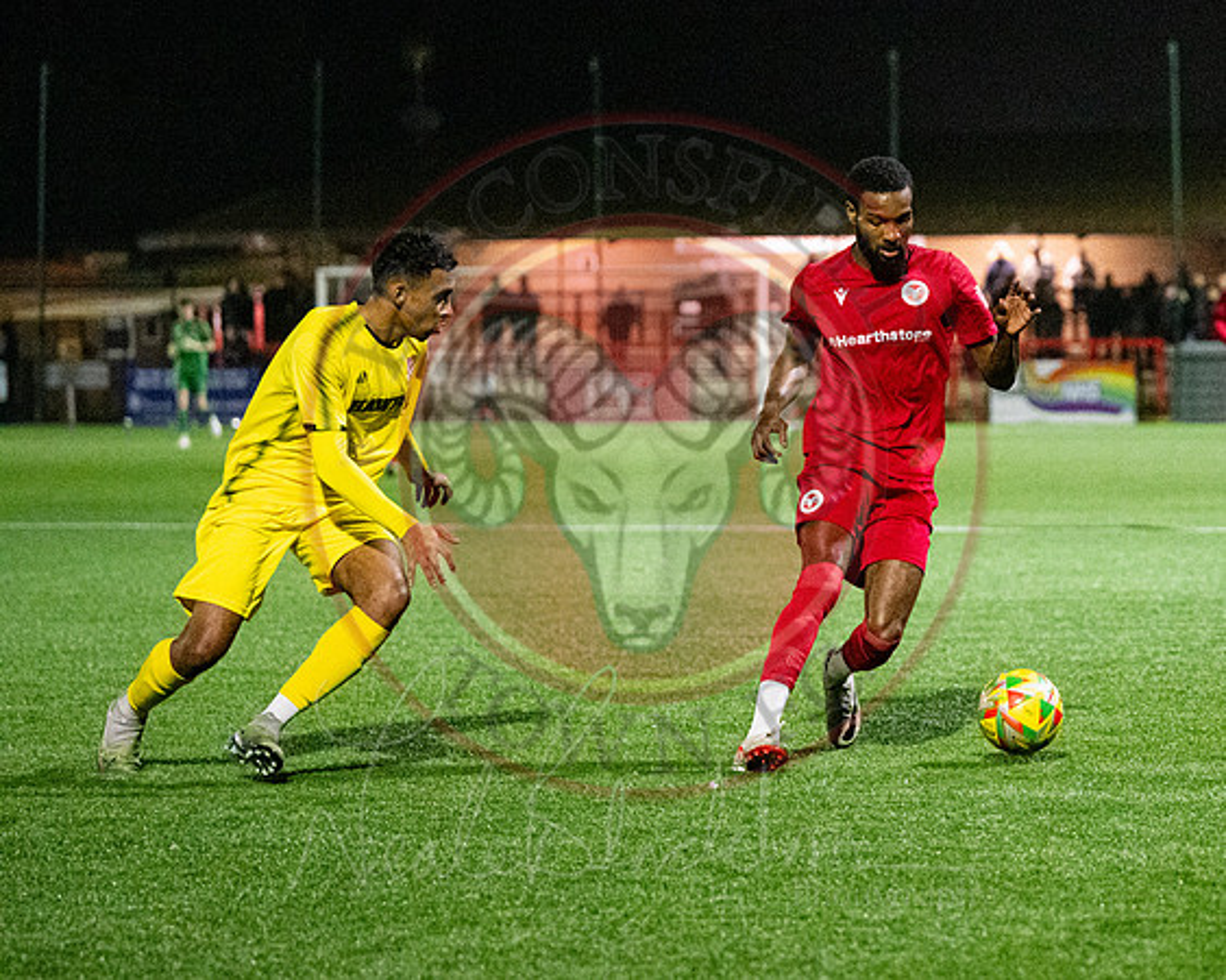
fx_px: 5708
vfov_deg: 9.8
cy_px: 527
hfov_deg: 12.2
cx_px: 1117
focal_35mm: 157
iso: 8000
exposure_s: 1/1000
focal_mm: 92
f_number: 2.8
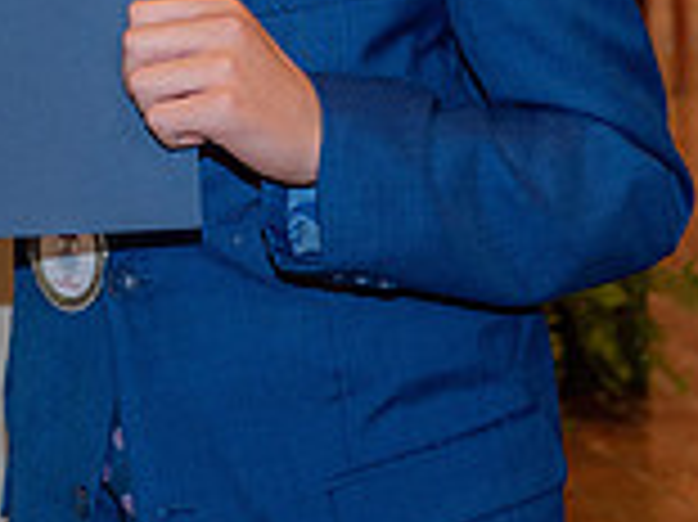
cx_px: 54
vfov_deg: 6.5
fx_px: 4493
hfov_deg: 8.8
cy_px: -320
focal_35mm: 223
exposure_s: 1/125
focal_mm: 62
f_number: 5.6
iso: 1600
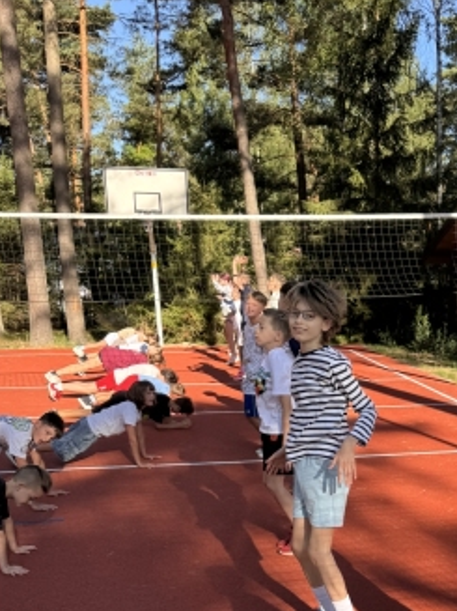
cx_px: 377
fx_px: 775
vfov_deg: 40.7
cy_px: 510
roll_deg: -0.1
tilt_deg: -16.5
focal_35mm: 44
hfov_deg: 31.8
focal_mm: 6.76
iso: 80
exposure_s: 1/832
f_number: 1.78
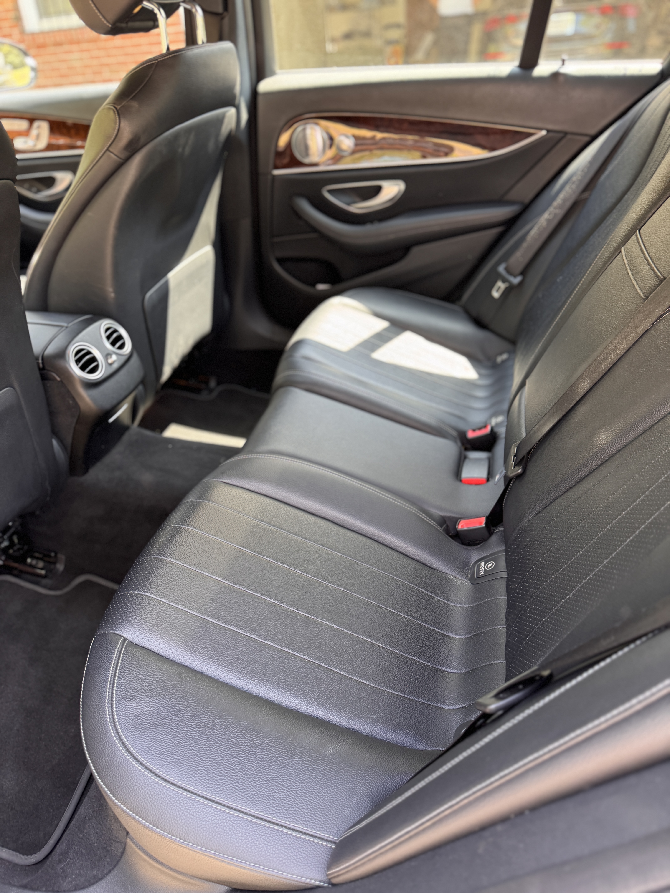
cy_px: 446
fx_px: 619
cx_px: 335
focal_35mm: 24
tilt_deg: -31.1
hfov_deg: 56.8
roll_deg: +5.4
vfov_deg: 71.6
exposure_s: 1/106
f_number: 1.78
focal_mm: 6.76
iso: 200
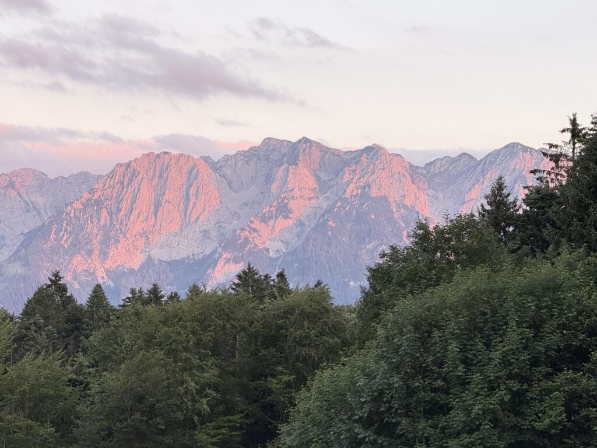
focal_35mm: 120
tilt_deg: +5.7
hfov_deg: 16.4
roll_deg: -0.7
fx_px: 2070
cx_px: 298
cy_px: 224
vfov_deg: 12.3
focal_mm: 15.66
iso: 320
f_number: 2.8
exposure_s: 1/99
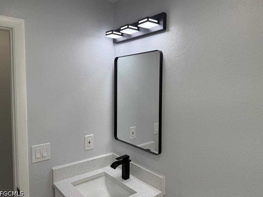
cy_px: 95
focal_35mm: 25
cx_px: 135
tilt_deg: -3.8
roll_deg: -0.7
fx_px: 190
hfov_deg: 69.4
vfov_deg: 54.9
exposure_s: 1/330
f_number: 1.78
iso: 100
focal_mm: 6.76
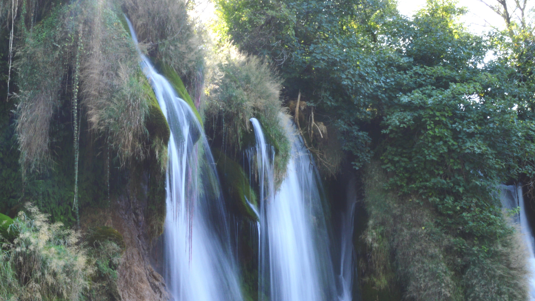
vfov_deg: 16.4
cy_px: 296
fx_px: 1021
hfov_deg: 29.0
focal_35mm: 72
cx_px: 148
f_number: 29
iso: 100
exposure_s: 1/4
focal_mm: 26
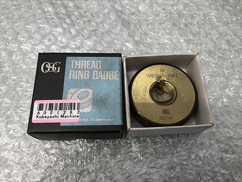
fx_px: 196
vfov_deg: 49.7
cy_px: 91
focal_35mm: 28
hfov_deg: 63.4
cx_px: 121
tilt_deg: -68.9
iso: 40
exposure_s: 1/17
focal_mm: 3.99
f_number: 1.8
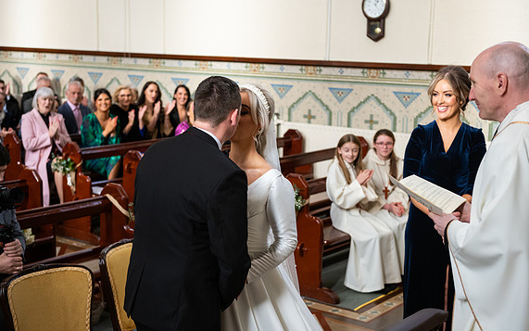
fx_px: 822
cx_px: 263
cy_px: 173
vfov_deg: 22.8
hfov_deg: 35.7
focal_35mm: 57
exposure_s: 1/250
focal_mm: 55
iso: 1000
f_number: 3.5
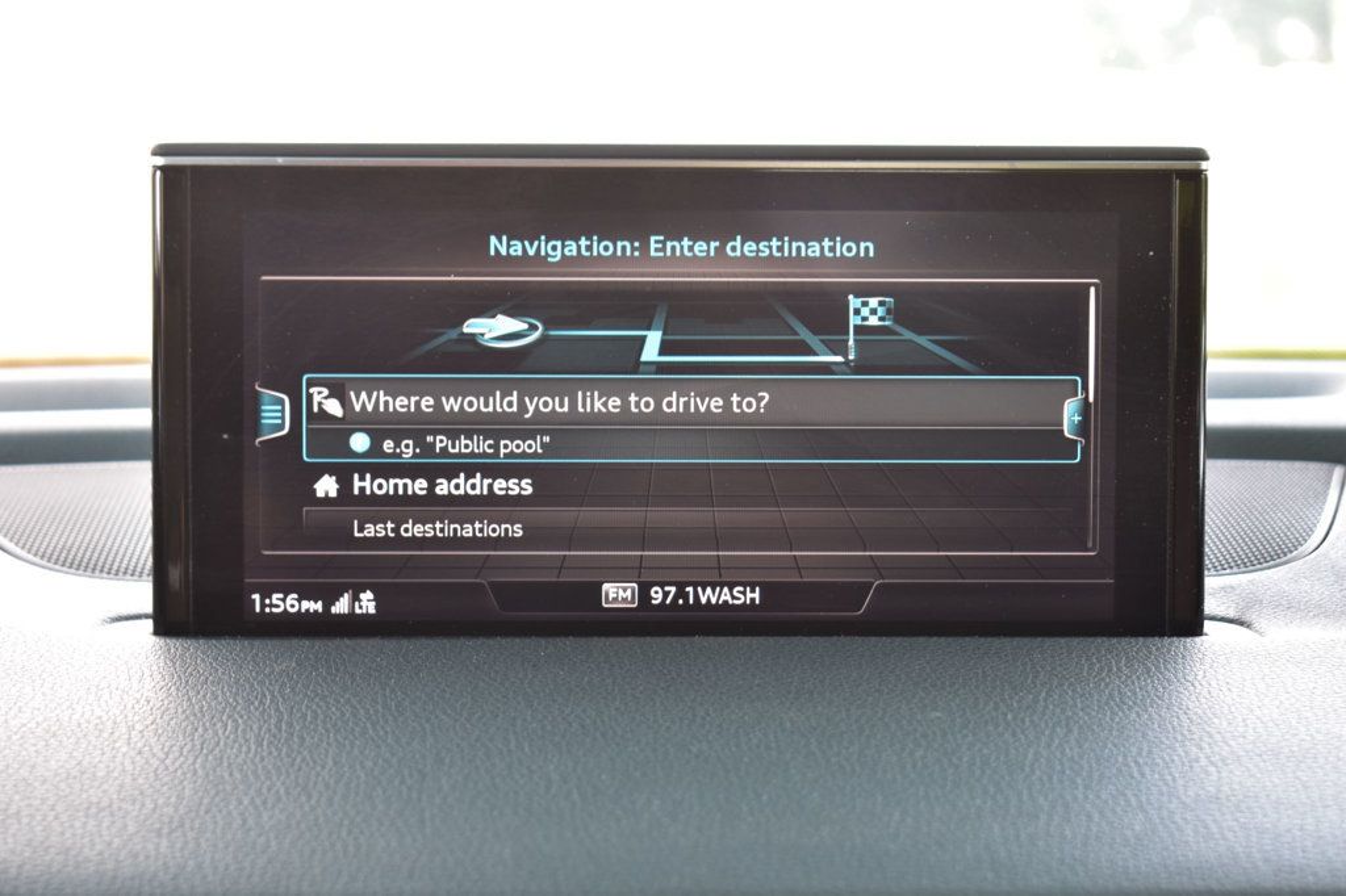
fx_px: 2579
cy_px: 448
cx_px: 673
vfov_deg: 19.7
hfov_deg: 29.3
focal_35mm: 69
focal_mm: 46
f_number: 6.3
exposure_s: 1/20
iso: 400
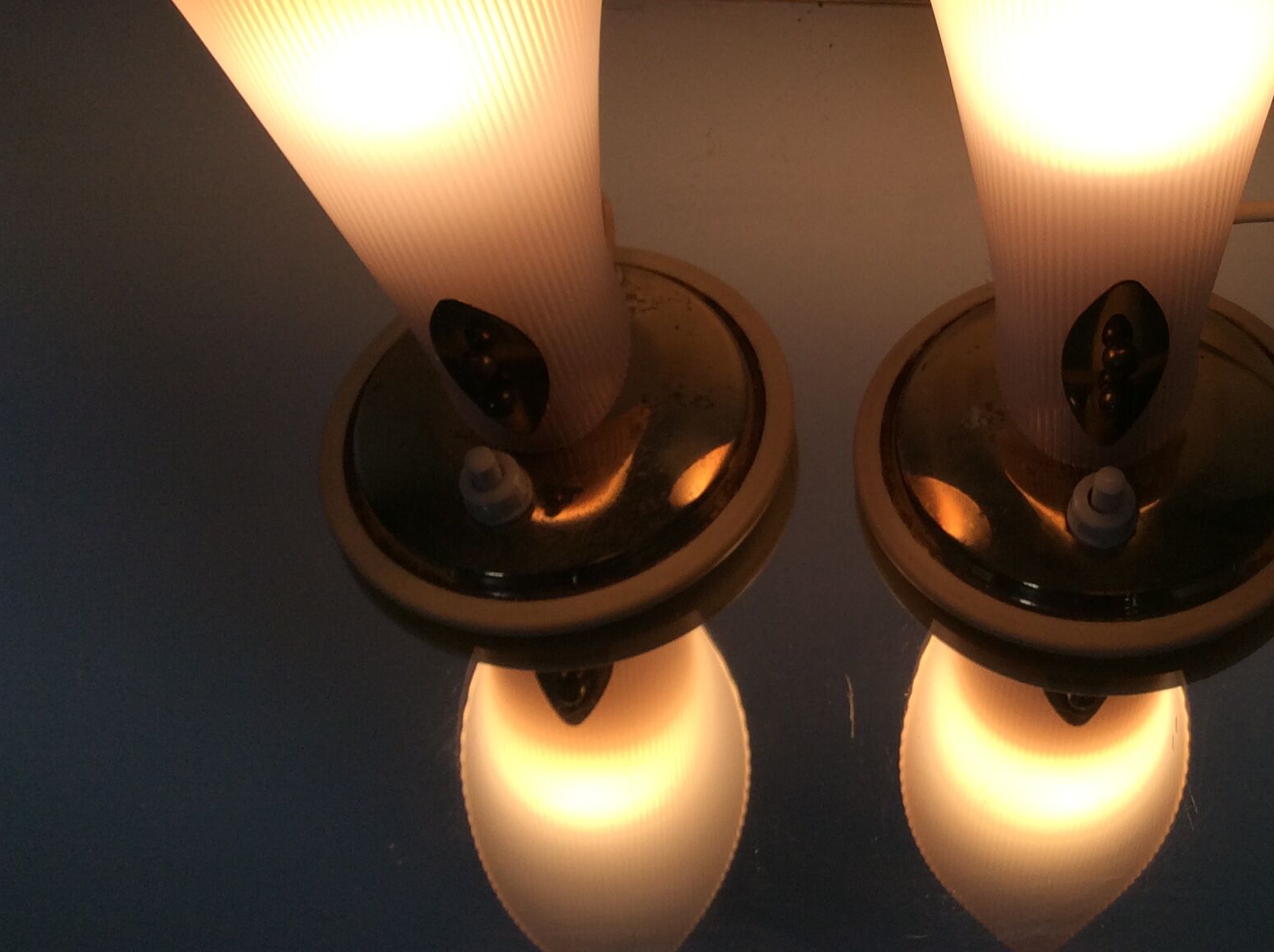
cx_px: 837
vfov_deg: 27.3
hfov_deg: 35.9
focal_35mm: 53
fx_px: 1948
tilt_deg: -50.5
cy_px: 335
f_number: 2.4
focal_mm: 3.3
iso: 32
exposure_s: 1/224
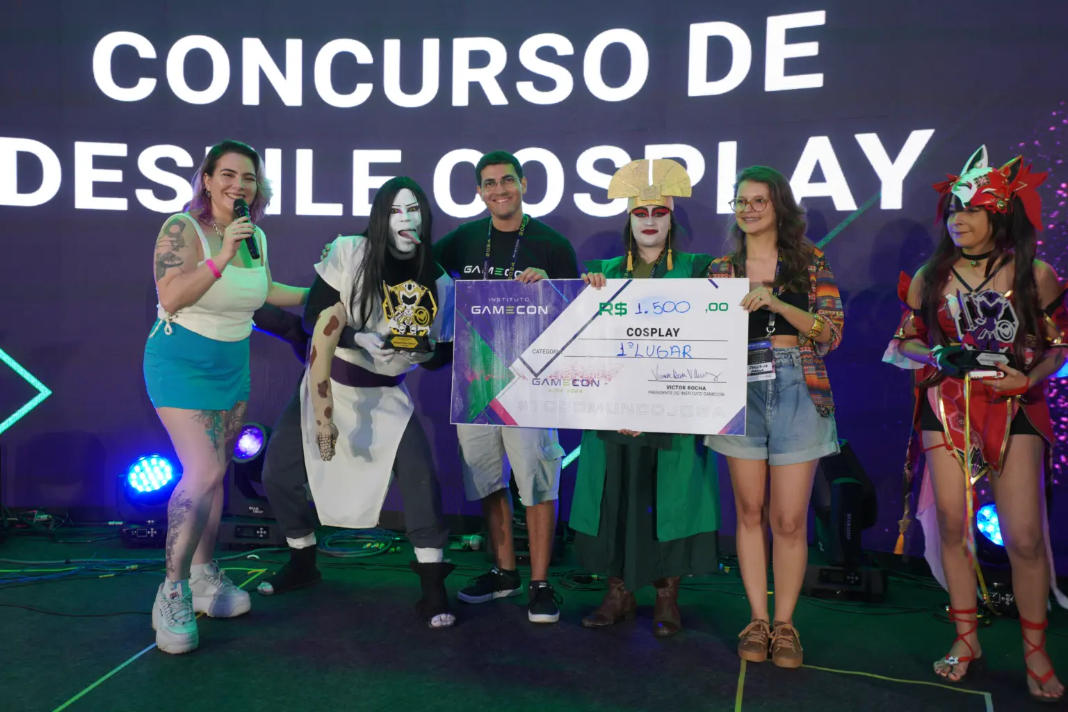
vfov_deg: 43.6
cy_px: 356
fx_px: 890
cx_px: 534
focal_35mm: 30
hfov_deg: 61.9
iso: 320
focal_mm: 20
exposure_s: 1/60
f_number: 2.8
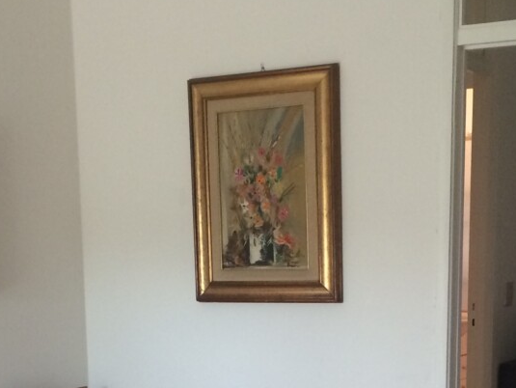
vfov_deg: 18.0
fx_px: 1163
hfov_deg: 25.0
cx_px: 282
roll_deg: +1.2
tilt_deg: -9.4
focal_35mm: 78
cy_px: 461
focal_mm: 4.15
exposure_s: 1/33
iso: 160
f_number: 2.2
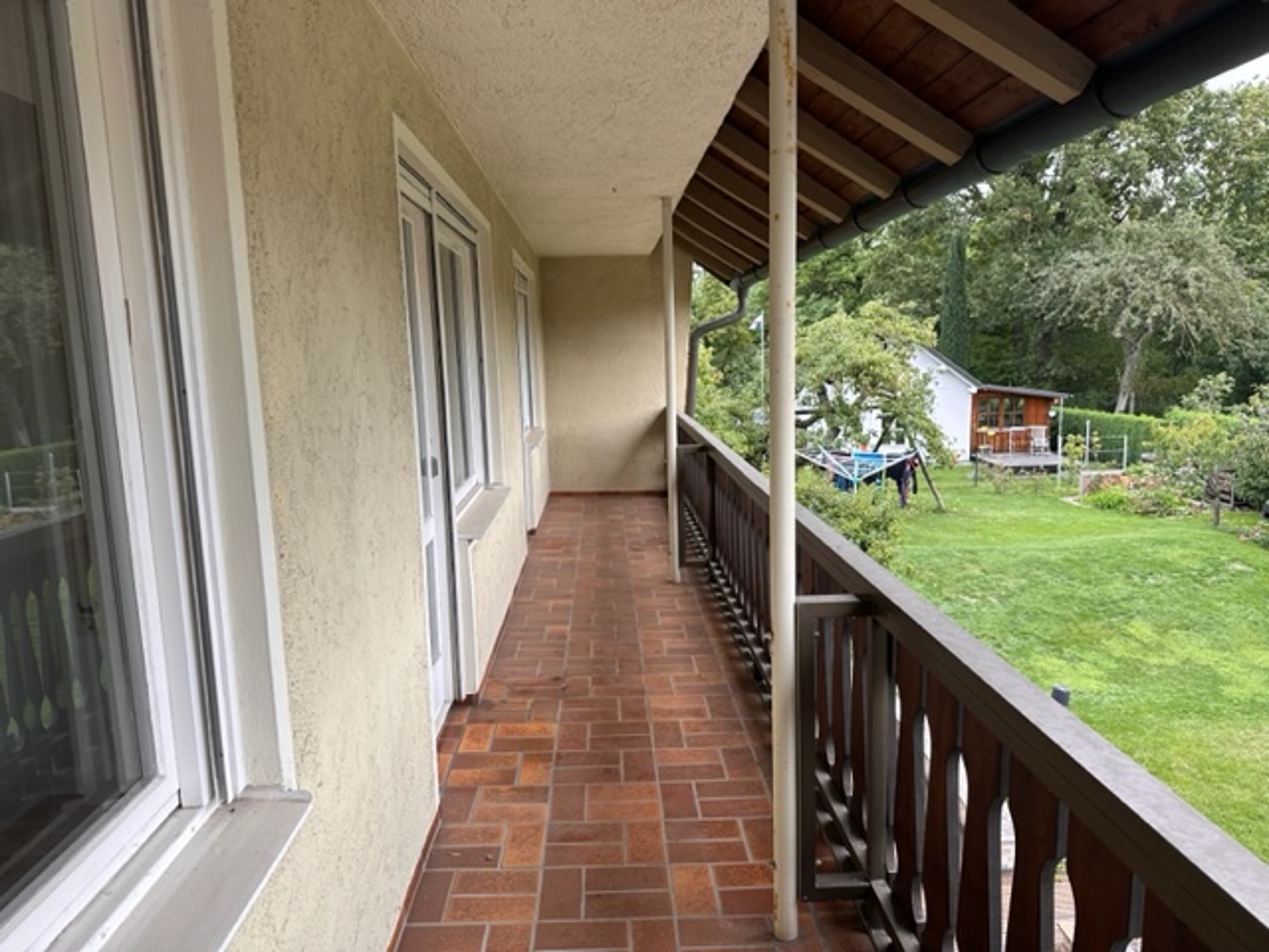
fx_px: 880
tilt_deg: -9.1
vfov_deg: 56.8
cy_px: 476
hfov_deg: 71.6
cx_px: 634
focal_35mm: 24
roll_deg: +2.0
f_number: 1.78
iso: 80
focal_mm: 6.86
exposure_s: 1/494
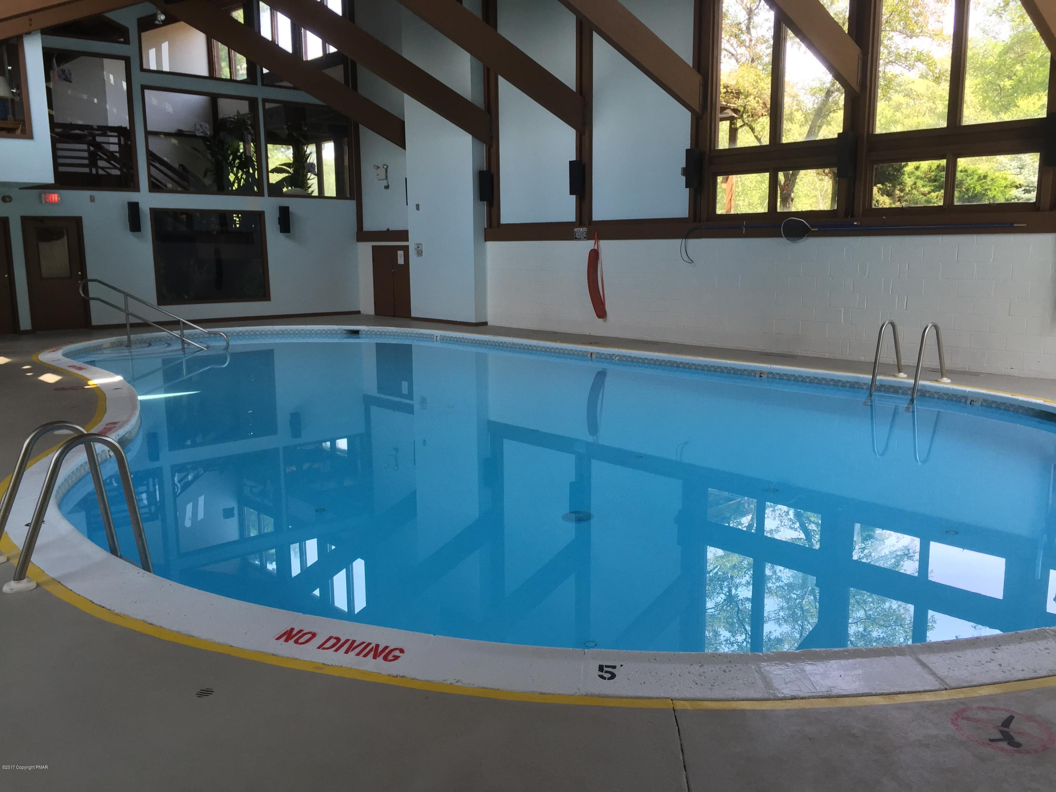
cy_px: 396
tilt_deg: -8.2
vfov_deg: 48.2
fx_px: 885
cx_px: 528
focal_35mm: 29
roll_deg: +0.1
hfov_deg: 61.7
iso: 40
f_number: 2.2
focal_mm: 4.15
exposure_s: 1/120
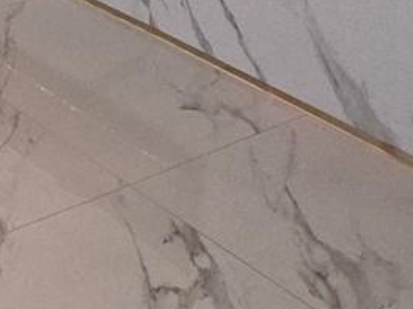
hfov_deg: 19.2
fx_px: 942
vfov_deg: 15.4
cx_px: -317
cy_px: -282
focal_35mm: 79
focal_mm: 2.2
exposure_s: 1/60
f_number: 2.2
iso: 125
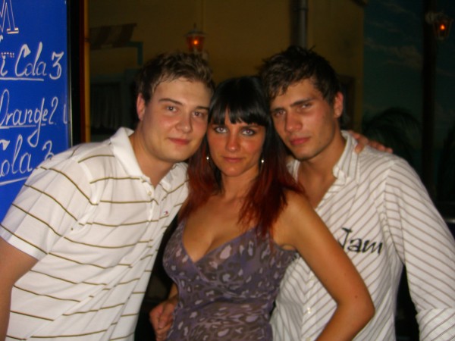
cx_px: 228
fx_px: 499
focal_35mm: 38
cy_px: 170
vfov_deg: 37.7
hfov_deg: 49.0
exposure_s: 1/60
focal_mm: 7.9
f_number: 2.8
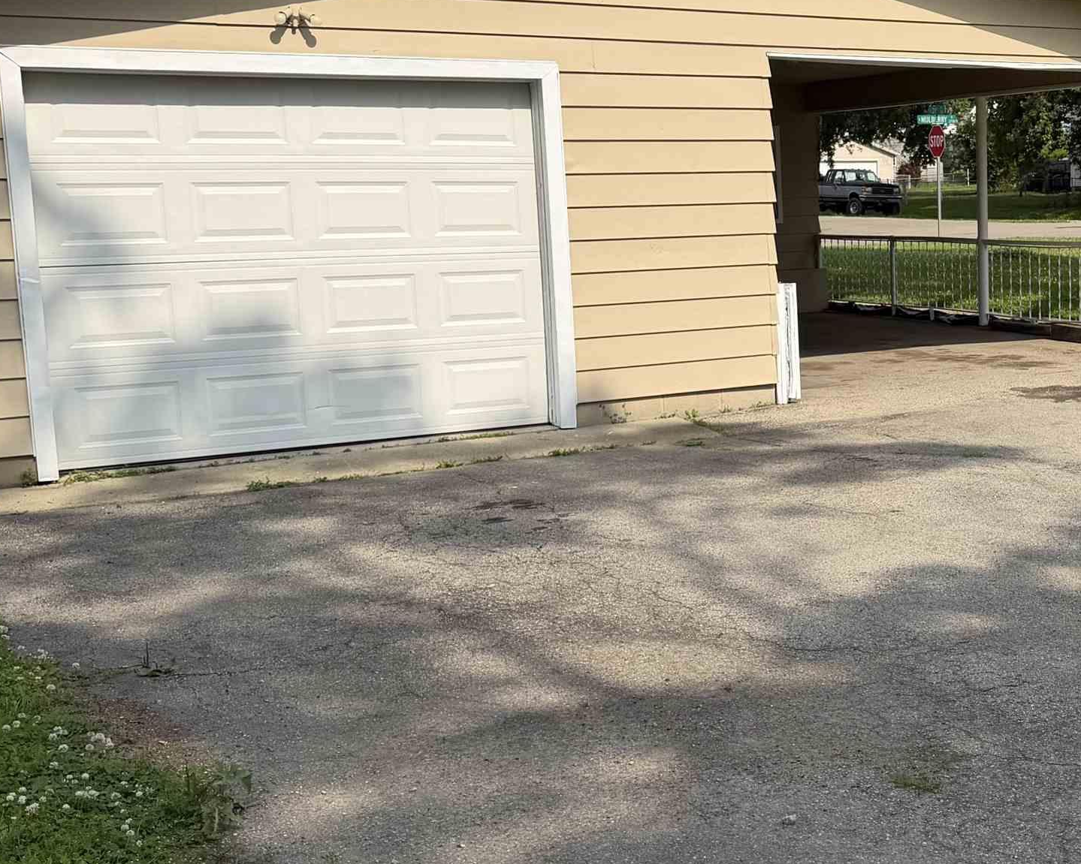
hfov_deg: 35.0
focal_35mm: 50
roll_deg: +0.1
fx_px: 1600
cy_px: 387
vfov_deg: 30.2
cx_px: 988
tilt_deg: -7.9
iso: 80
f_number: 1.78
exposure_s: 1/6173
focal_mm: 6.76
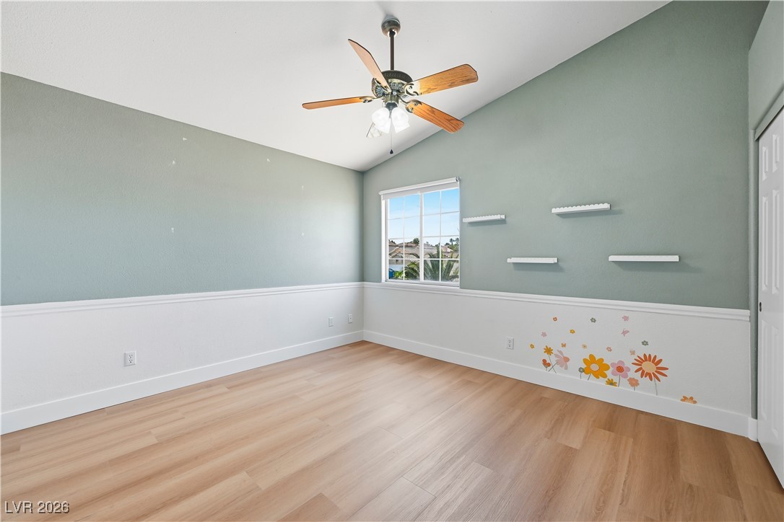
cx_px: 392
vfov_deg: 81.2
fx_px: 305
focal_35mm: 14
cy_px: 261
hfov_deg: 104.3
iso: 800
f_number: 9
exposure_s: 1/1250
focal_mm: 14
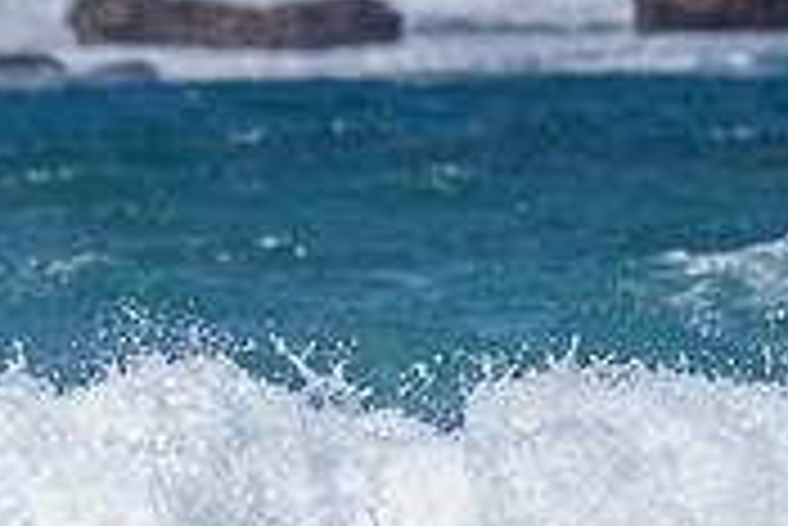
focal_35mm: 2098
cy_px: 585
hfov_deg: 1.0
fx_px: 45960
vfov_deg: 0.7
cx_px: -607
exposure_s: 1/2000
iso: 90
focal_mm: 500
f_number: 5.6
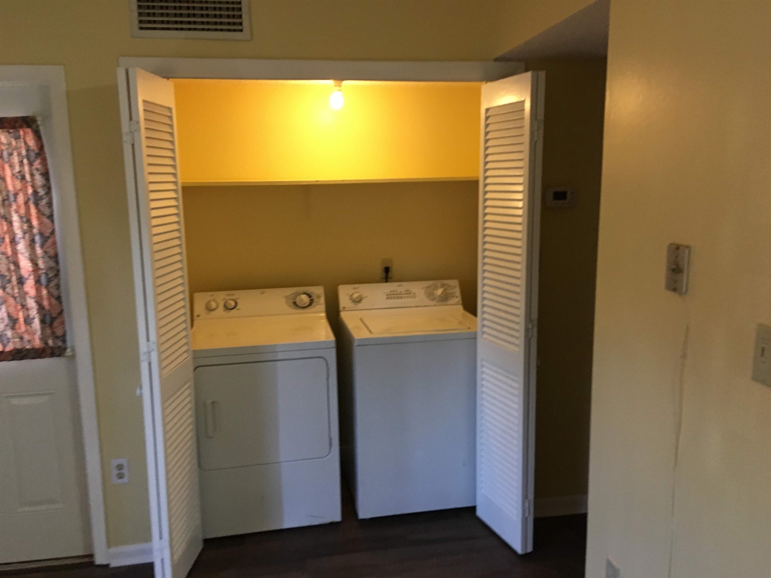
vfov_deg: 48.2
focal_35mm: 29
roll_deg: +0.9
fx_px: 646
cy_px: 289
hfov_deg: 61.7
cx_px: 386
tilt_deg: -9.0
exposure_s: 1/30
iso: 160
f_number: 2.2
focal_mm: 4.15
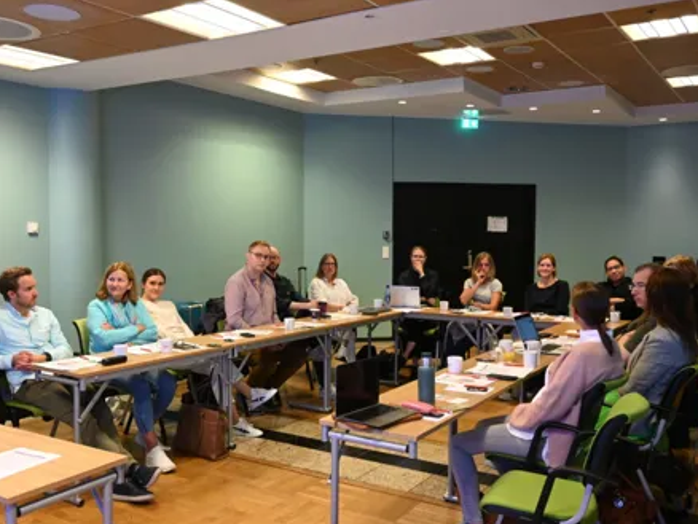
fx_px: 697
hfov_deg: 53.2
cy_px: 264
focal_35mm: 35
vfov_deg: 41.2
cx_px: 341
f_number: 5.6
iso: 3200
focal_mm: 21
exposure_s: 1/125
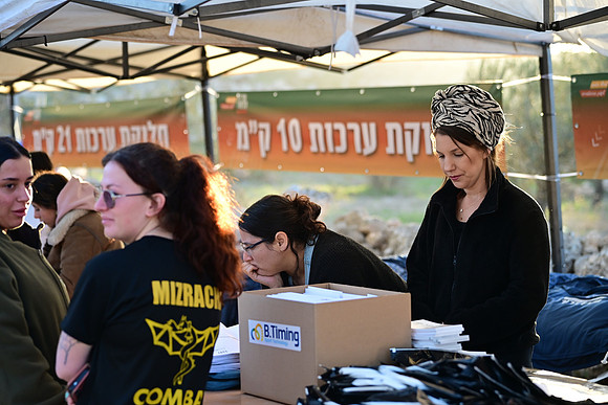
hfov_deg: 26.3
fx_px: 1301
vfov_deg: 17.7
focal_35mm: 77
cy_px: 202
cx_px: 304
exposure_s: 1/2000
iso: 1100
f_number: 2.8
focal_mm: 77
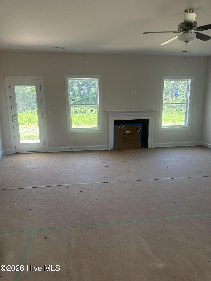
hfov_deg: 56.8
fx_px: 195
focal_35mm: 24
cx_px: 106
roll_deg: -1.5
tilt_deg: -9.7
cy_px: 140
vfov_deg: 71.6
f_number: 1.78
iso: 100
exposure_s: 1/145
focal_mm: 6.86
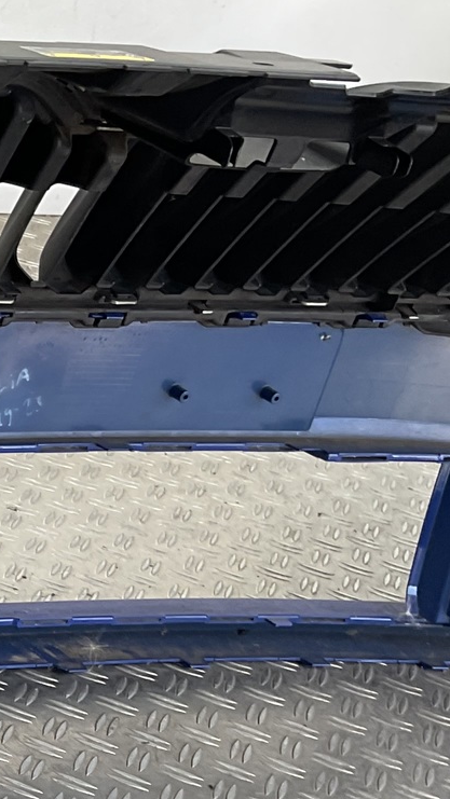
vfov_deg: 24.2
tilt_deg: -33.7
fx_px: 1824
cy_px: 692
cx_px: -515
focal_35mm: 86
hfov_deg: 12.1
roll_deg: -11.0
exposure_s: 1/100
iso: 20
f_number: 1.8
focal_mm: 3
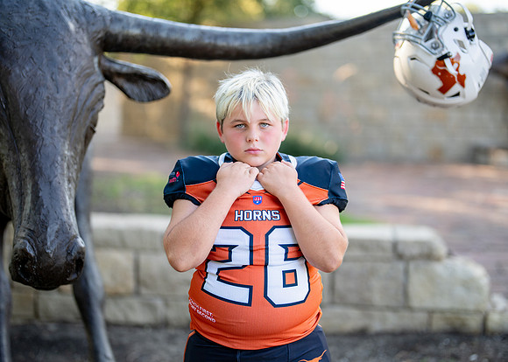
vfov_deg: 24.8
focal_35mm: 57
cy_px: 184
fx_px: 823
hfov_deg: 34.3
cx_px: 258
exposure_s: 1/1600
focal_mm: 50
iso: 200
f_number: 1.2
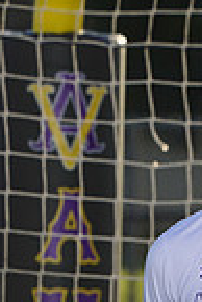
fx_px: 9991
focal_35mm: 1190
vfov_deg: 1.7
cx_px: 241
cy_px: 523
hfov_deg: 1.2
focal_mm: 297
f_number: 9
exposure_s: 1/200
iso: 100
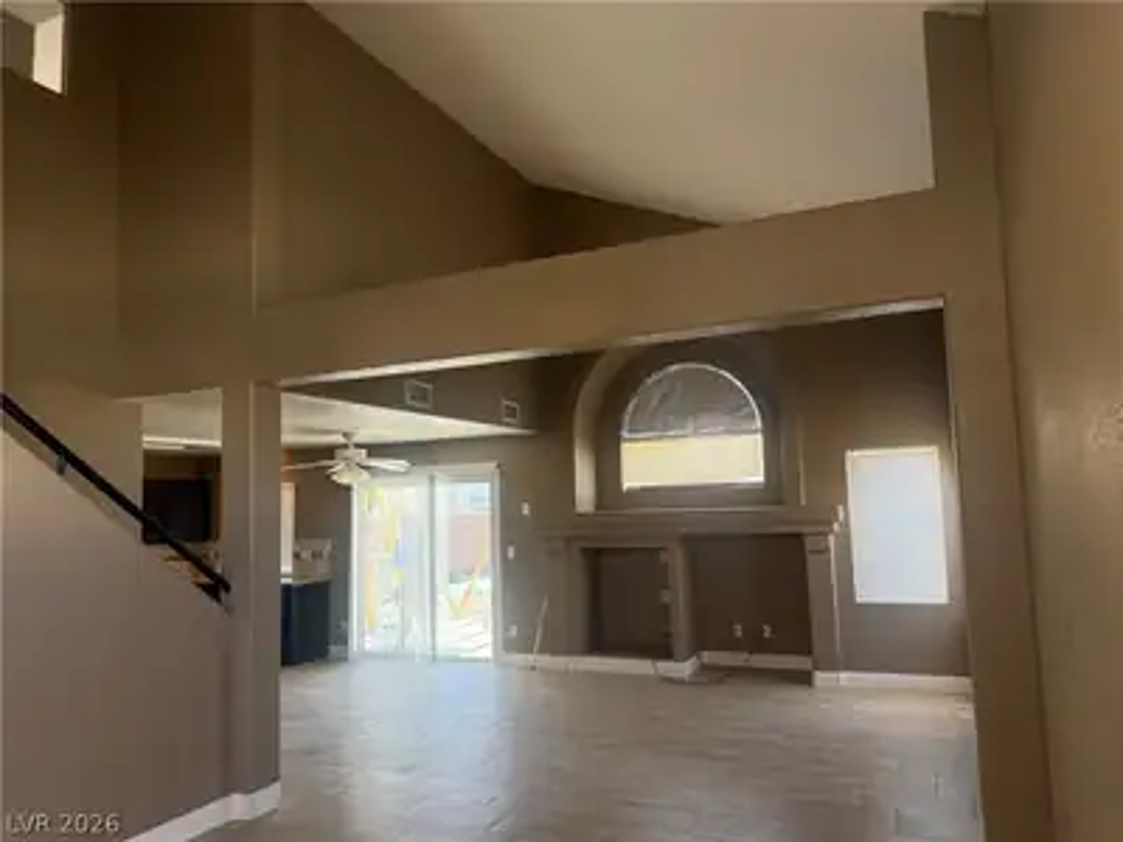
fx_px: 779
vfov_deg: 56.8
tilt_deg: +6.3
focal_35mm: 24
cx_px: 562
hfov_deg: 71.6
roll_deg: +1.5
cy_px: 421
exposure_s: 1/165
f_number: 1.78
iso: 200
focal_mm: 6.76
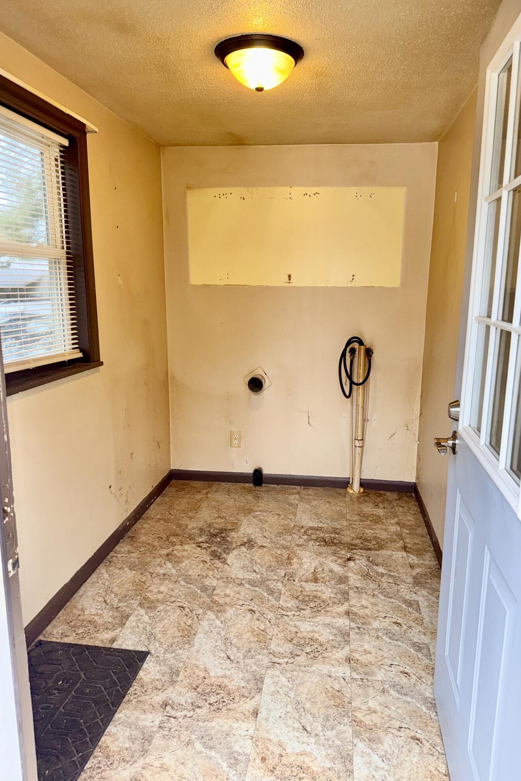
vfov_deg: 71.5
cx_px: 277
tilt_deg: -10.7
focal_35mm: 25
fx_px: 543
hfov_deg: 51.2
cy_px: 390
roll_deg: -1.1
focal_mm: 6.76
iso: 125
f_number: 1.78
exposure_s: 1/180
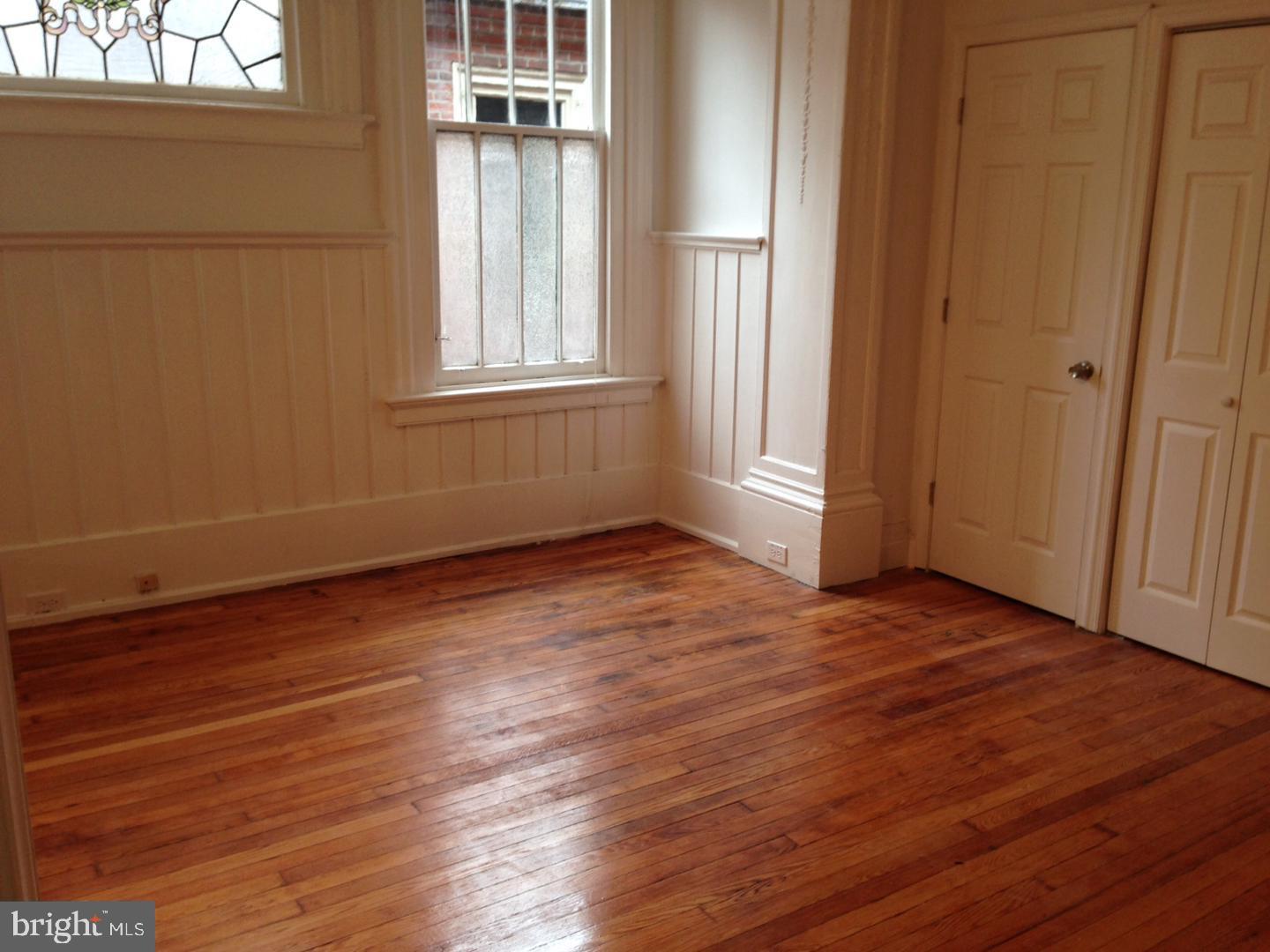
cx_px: 635
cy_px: 476
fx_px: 1211
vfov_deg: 42.9
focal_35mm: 33
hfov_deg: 55.4
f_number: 2.4
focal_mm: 4.12
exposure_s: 1/20
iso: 50
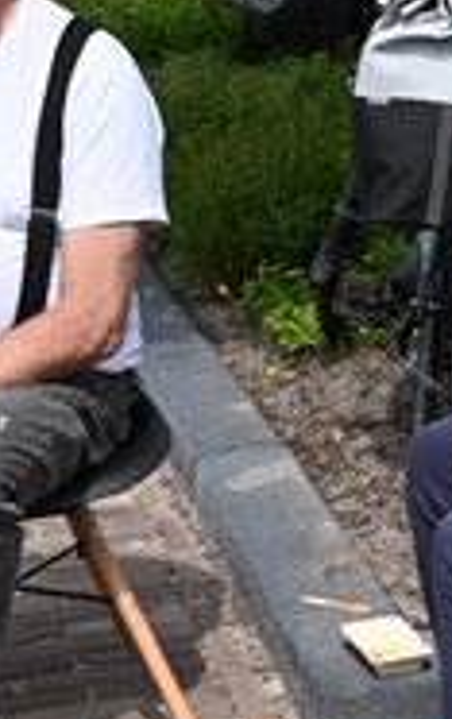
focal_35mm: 118
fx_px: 2315
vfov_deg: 17.6
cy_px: 197
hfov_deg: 10.6
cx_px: 757
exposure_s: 1/8000
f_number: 4
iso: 500
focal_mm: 27
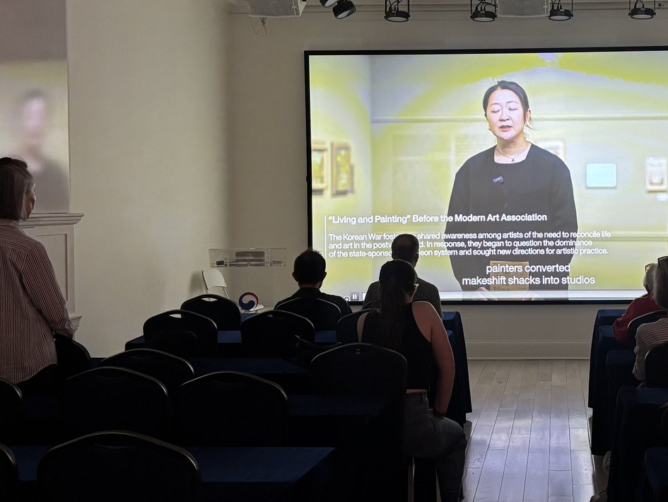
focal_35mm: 44
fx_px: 850
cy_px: 237
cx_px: 519
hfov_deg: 41.4
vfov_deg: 32.9
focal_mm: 5.96
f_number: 1.6
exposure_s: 1/60
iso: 200
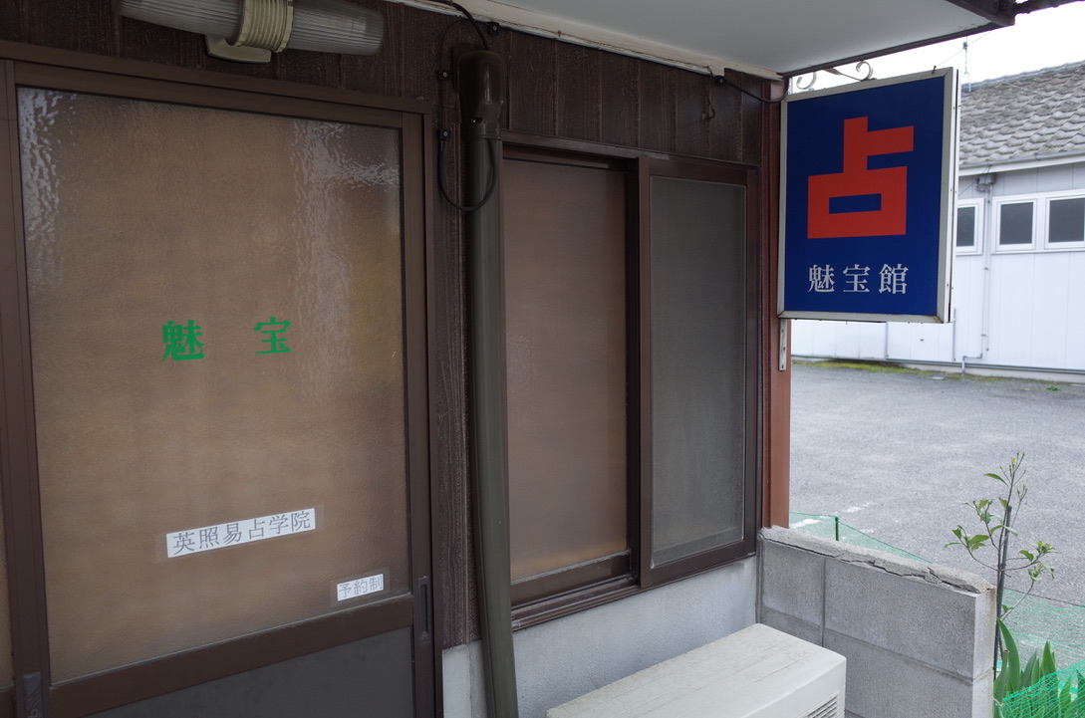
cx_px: 542
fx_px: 842
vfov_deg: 46.2
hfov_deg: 65.6
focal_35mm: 28
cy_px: 359
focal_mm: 18.3
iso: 200
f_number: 3.5
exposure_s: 1/60
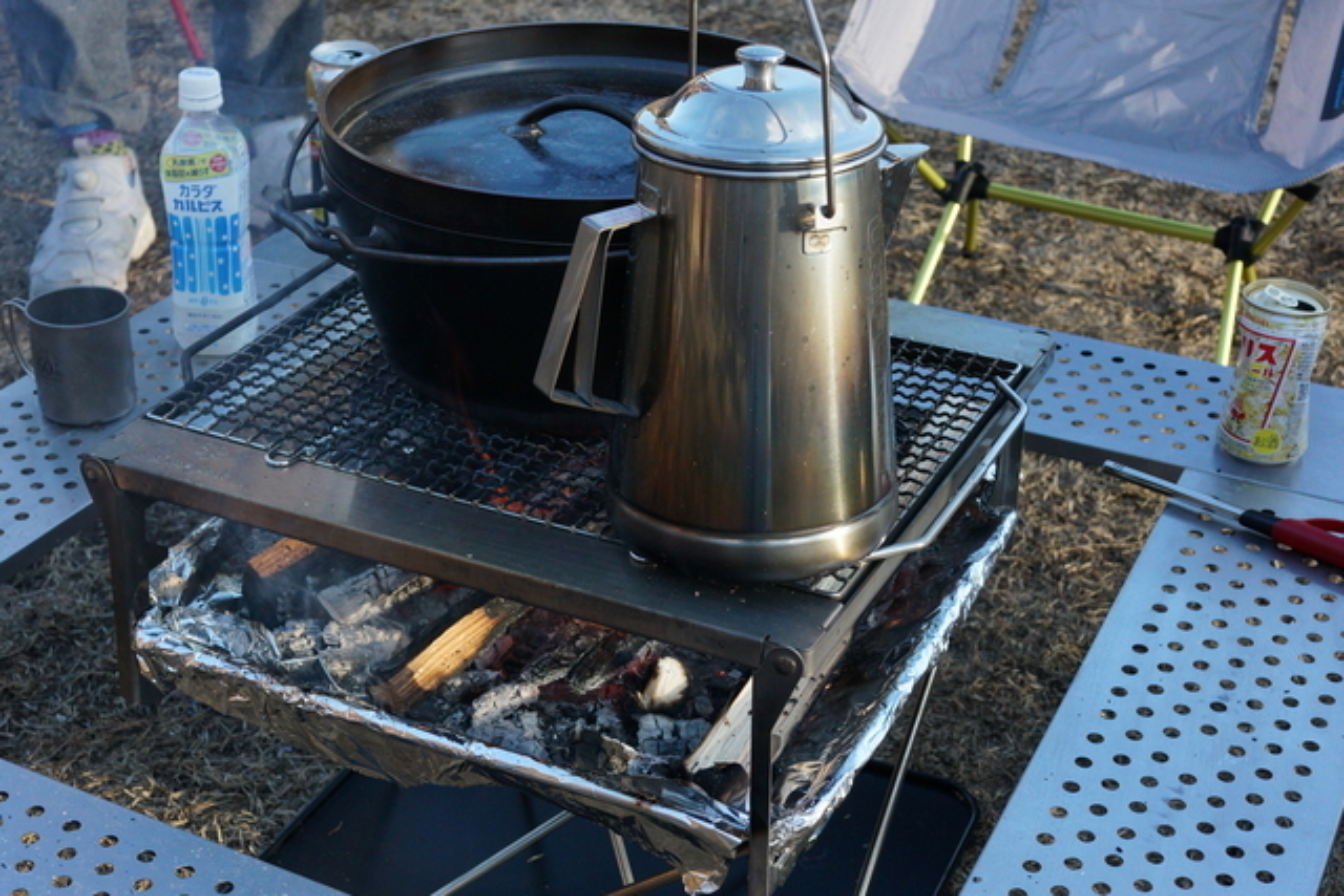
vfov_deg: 24.2
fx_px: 2091
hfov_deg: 35.6
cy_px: 517
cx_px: 605
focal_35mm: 56
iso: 1600
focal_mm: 35
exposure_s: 1/250
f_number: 6.3
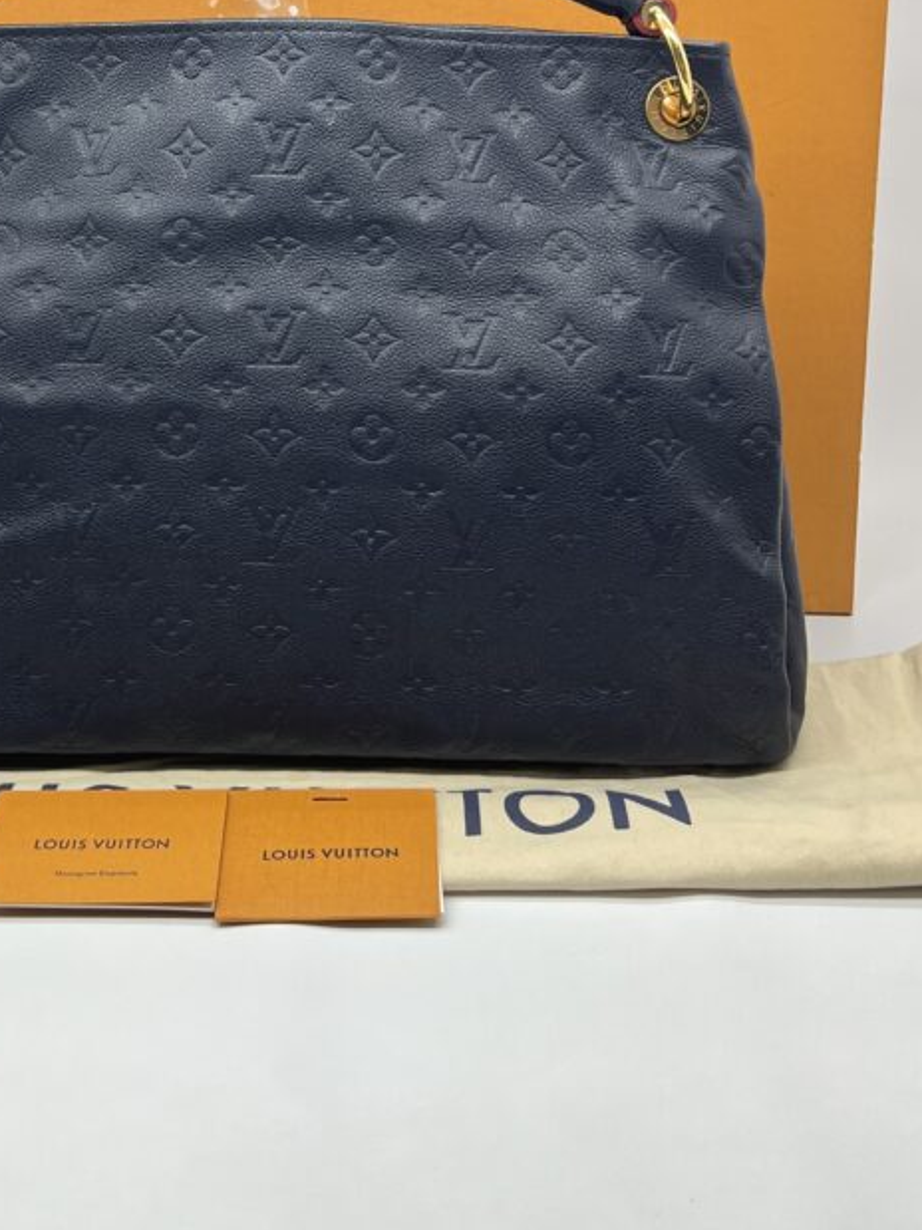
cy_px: 292
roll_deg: +0.1
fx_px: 1528
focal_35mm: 43
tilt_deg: -8.9
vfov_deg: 42.4
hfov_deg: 33.1
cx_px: 258
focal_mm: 5.7
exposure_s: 1/100
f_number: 1.5
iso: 40
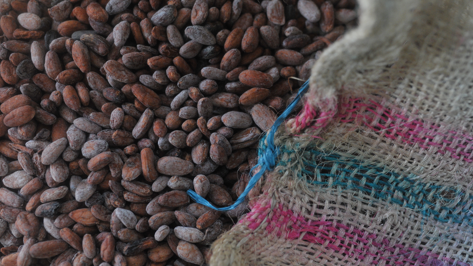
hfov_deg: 54.0
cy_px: 125
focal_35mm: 37
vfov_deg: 32.0
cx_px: 234
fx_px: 464
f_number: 2.8
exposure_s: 1/320
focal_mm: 35
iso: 3200
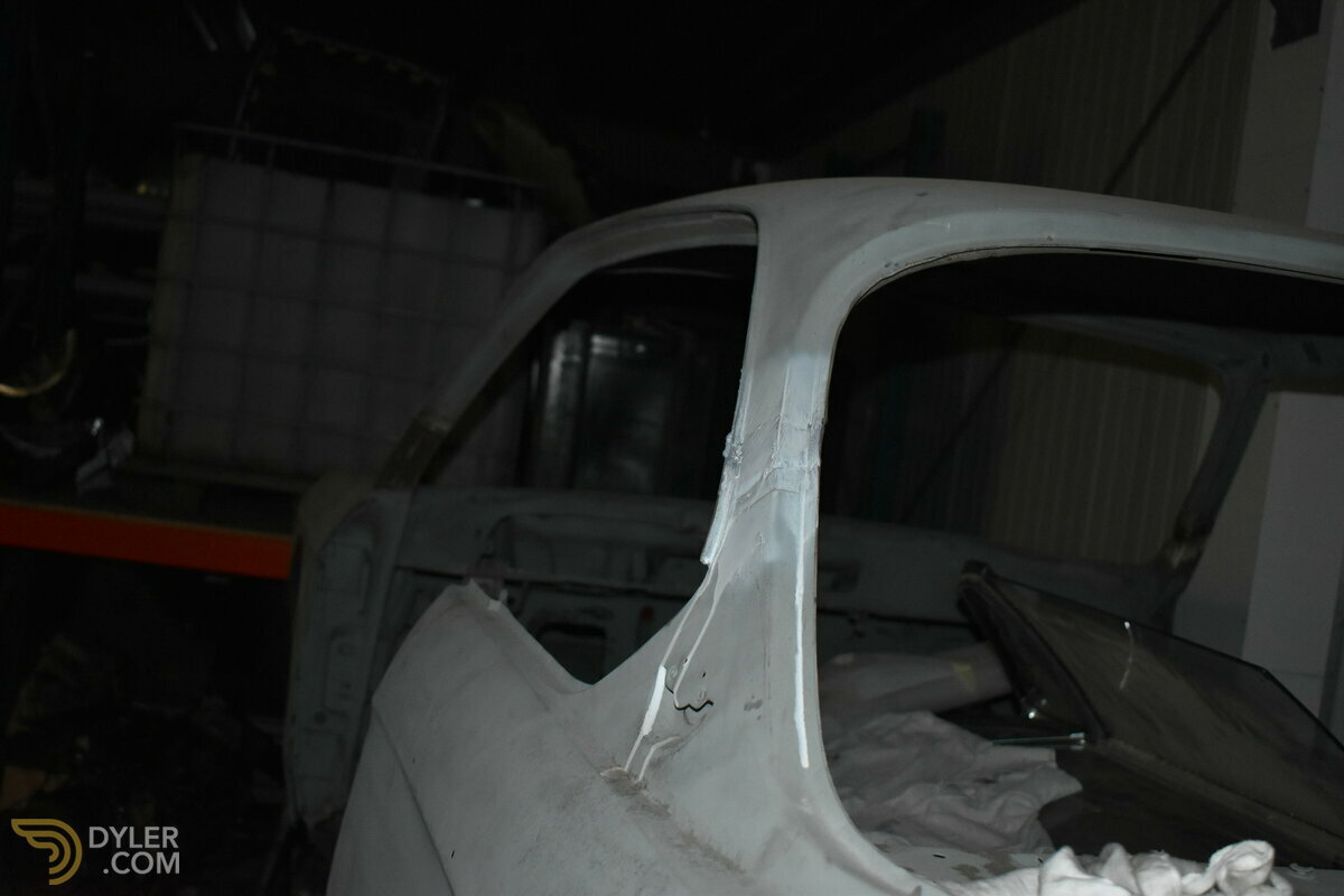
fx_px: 1568
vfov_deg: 31.9
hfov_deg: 46.4
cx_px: 672
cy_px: 448
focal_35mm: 42
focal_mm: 28
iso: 2200
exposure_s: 1/60
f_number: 4.2
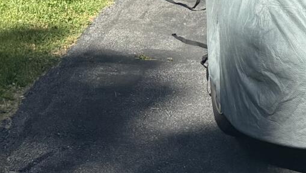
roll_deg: -0.2
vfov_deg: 7.1
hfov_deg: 13.9
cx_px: 209
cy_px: -330
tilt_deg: +5.4
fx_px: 1250
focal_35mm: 154
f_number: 1.78
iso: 100
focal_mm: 6.76
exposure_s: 1/3759
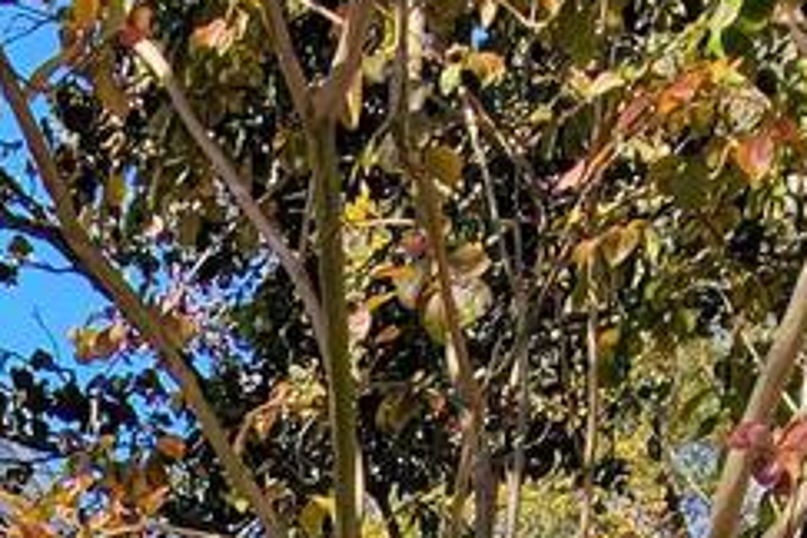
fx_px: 1793
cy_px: 1481
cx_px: -163
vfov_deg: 11.8
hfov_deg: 23.2
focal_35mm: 80
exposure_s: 1/563
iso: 50
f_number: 2.2
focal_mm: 2.2
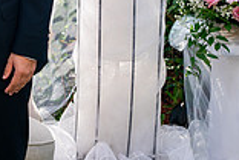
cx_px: -153
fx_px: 690
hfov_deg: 17.1
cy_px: -7
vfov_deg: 13.0
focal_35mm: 104
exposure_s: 1/640
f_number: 3.5
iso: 200
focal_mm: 28
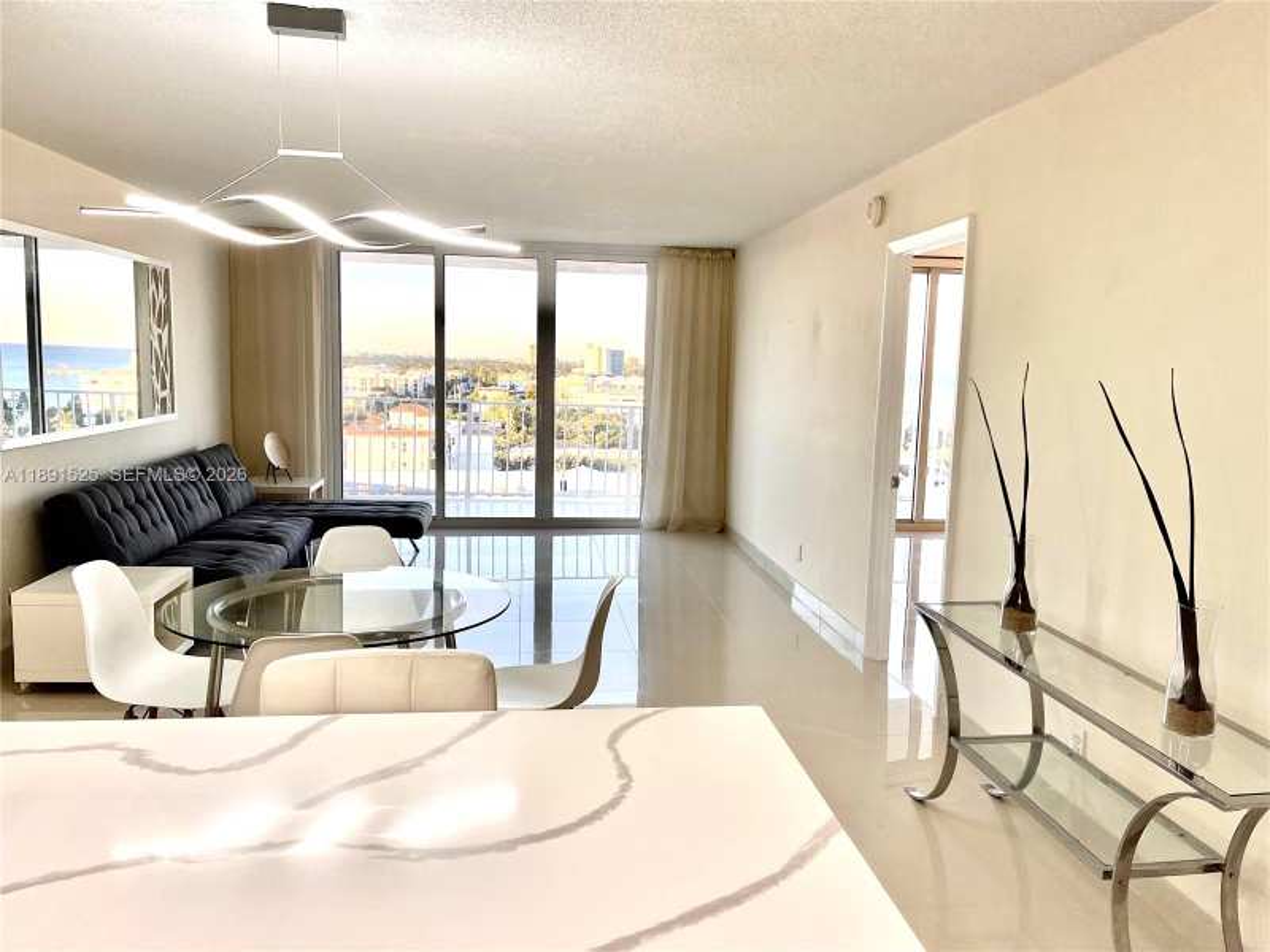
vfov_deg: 53.1
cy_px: 476
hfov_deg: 67.3
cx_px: 635
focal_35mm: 26
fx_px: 954
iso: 64
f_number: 1.6
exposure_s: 1/146
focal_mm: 5.1
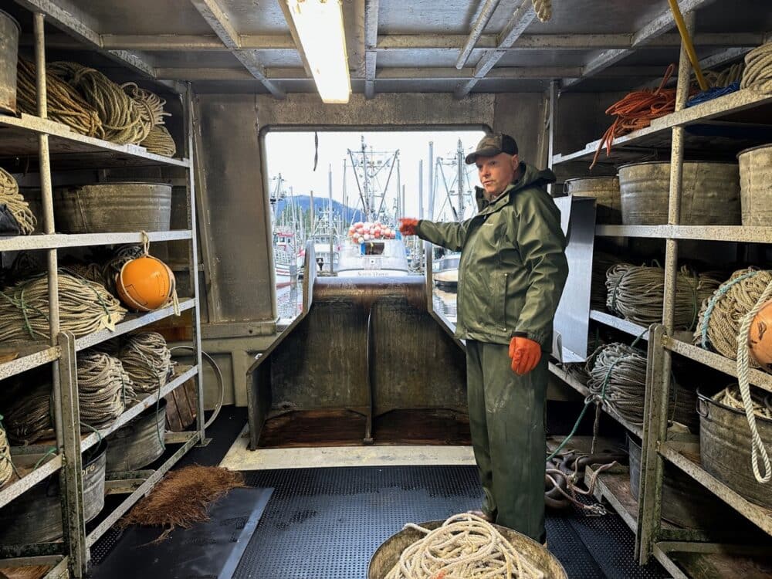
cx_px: 386
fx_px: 535
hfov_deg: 71.6
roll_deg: +0.4
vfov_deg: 56.8
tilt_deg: -3.3
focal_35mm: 24
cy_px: 290
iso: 125
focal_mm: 6.86
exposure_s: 1/60
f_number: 1.78
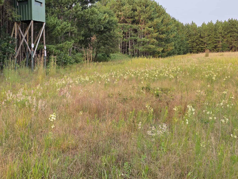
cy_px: 60
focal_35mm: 35
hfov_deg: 50.8
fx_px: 241
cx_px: 65
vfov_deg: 40.2
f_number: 1.7
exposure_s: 1/359
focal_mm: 6.3
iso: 32
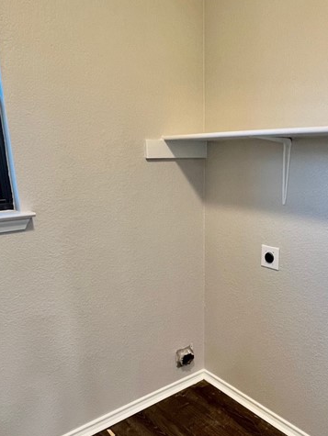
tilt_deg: -17.8
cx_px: 202
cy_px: 272
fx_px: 353
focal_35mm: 28
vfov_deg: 62.6
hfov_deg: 49.4
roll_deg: +0.6
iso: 200
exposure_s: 1/60
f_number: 1.8
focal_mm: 1.57
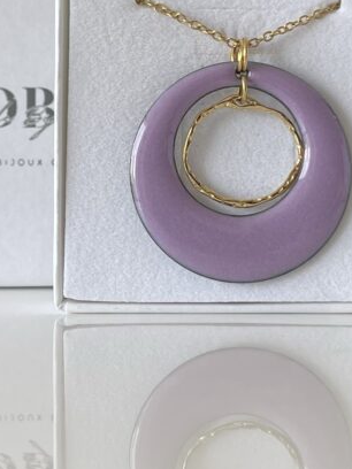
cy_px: 108
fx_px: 664
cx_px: 229
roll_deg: +0.3
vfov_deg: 37.8
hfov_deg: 29.5
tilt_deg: -0.7
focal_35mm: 49
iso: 32
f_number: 1.6
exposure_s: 1/125
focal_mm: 5.1
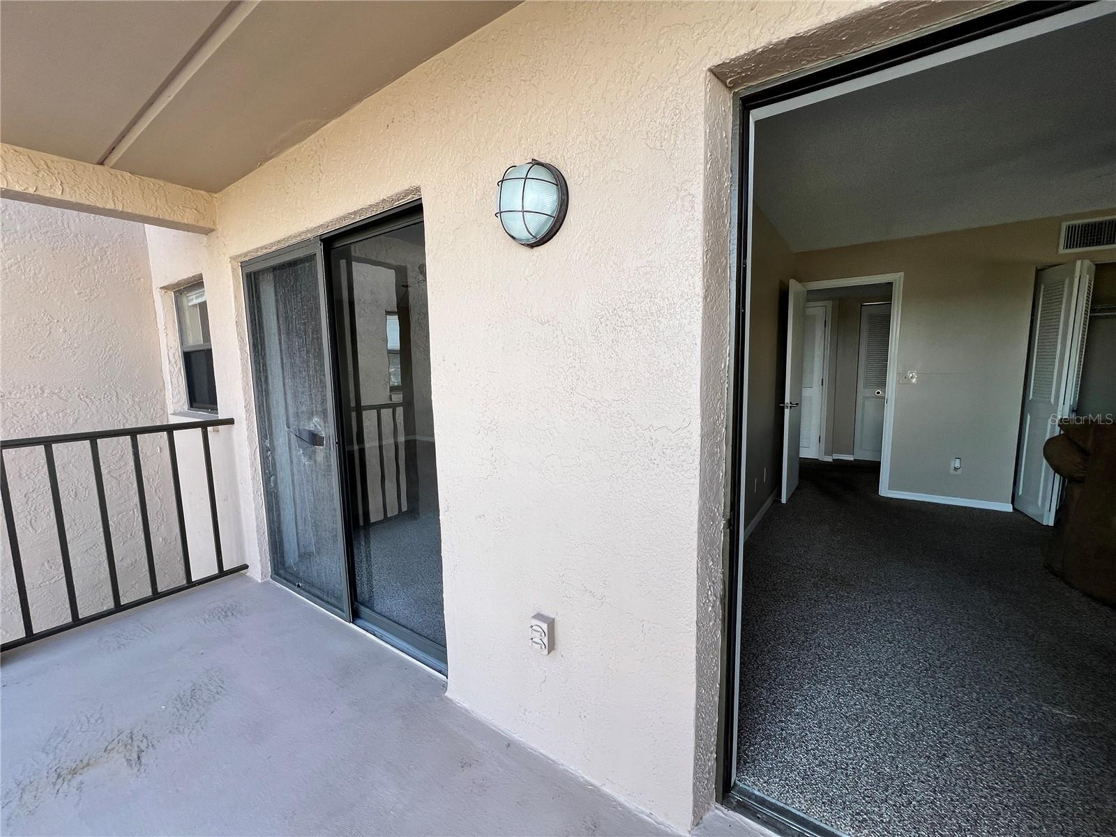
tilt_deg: -7.5
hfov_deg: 106.2
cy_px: 418
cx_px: 558
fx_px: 419
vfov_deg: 89.9
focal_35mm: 13
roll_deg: +0.8
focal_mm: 1.57
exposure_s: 1/141
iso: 32
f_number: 1.8
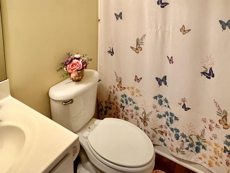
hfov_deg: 65.3
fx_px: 179
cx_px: 108
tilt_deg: -7.5
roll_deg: +1.4
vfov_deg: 46.0
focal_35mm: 27
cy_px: 15
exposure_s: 1/60
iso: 400
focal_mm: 2.22
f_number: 2.2
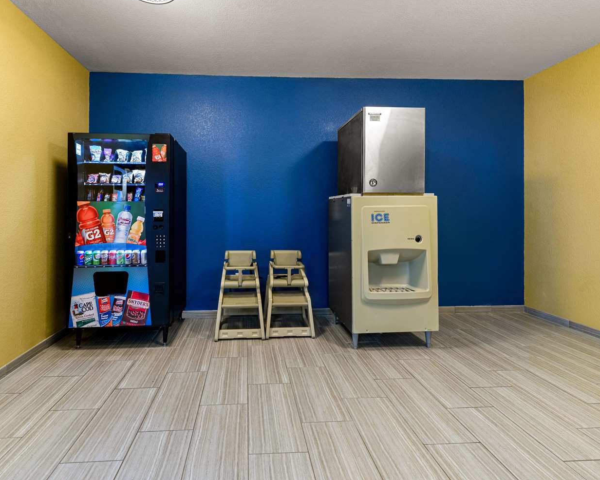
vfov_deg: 80.4
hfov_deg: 92.7
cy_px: 237
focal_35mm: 16
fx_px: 284
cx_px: 263
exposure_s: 1/1.25
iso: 320
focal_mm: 14
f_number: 8
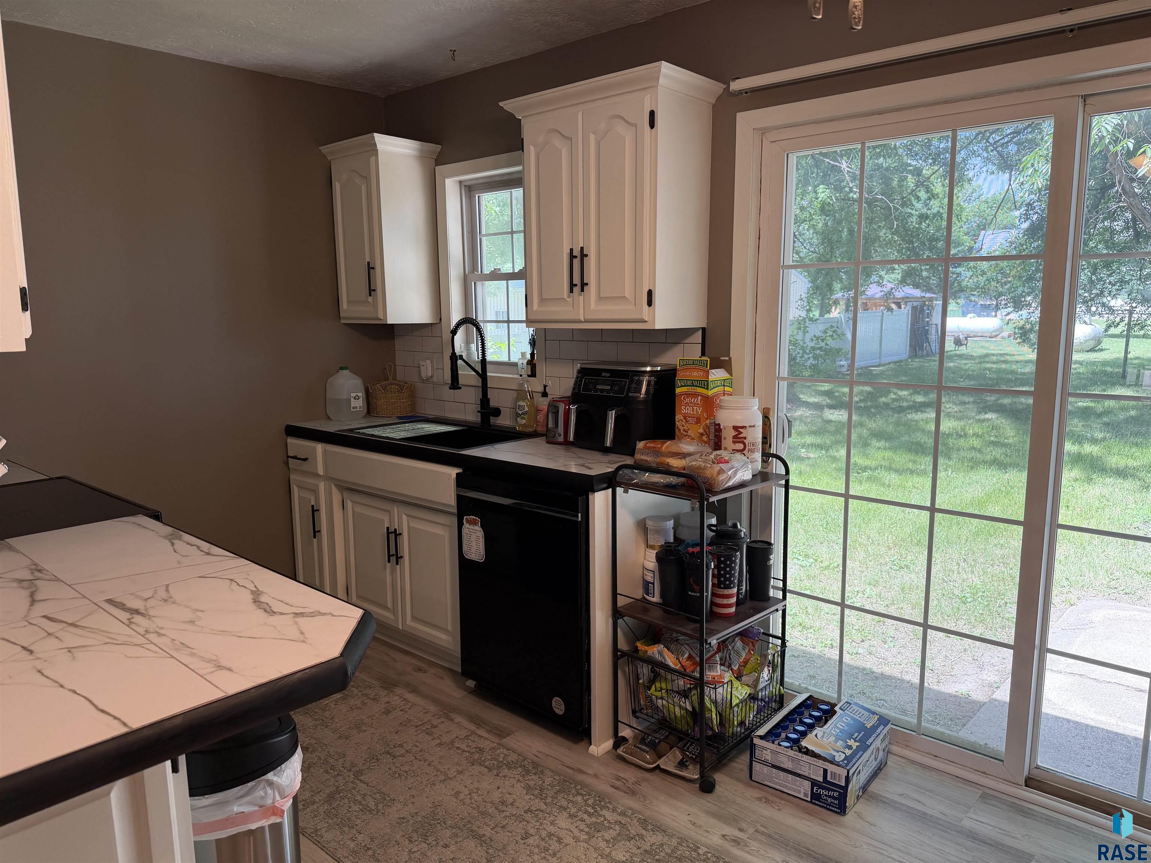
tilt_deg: -9.3
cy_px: 432
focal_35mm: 24
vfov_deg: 56.8
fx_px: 798
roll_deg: +0.7
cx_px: 576
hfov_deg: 71.6
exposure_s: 1/155
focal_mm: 6.76
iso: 100
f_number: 1.78
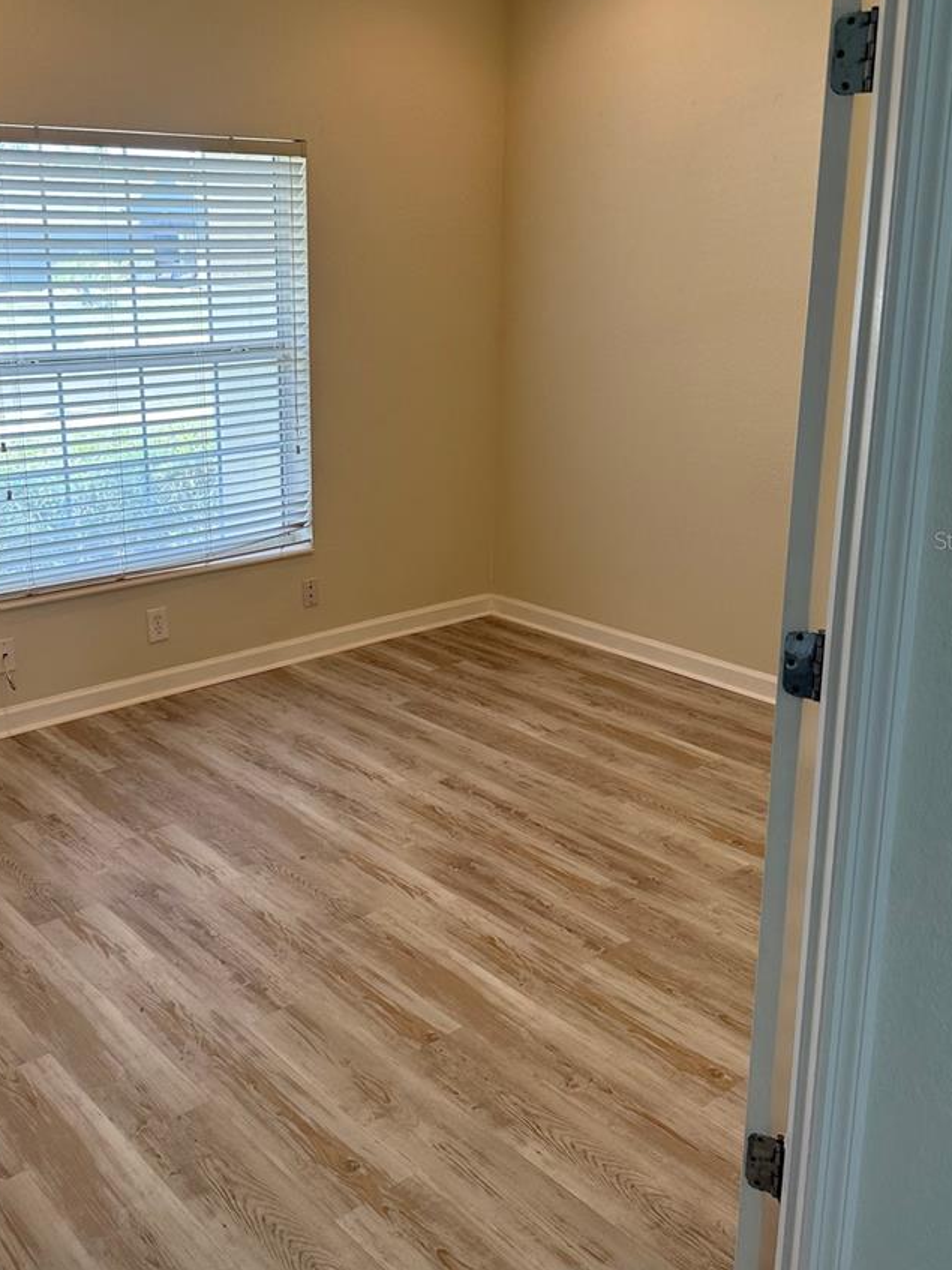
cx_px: 366
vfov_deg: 53.8
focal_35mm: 34
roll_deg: +0.1
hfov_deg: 41.5
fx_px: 1247
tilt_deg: -13.8
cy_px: 540
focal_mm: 6.86
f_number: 1.78
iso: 100
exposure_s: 1/158
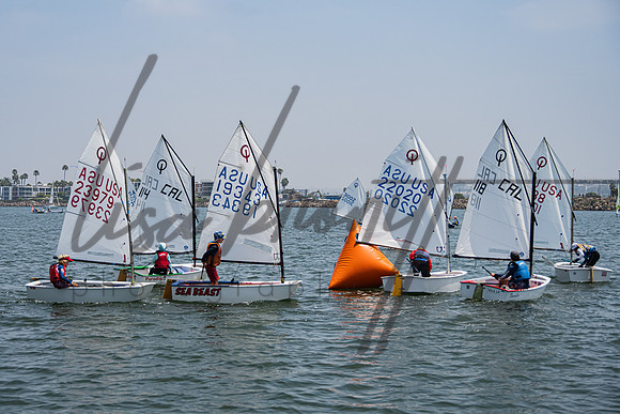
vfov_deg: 19.4
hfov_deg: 28.6
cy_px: 201
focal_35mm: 70
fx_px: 1212
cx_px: 244
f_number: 5.6
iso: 320
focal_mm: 58
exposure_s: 1/2000
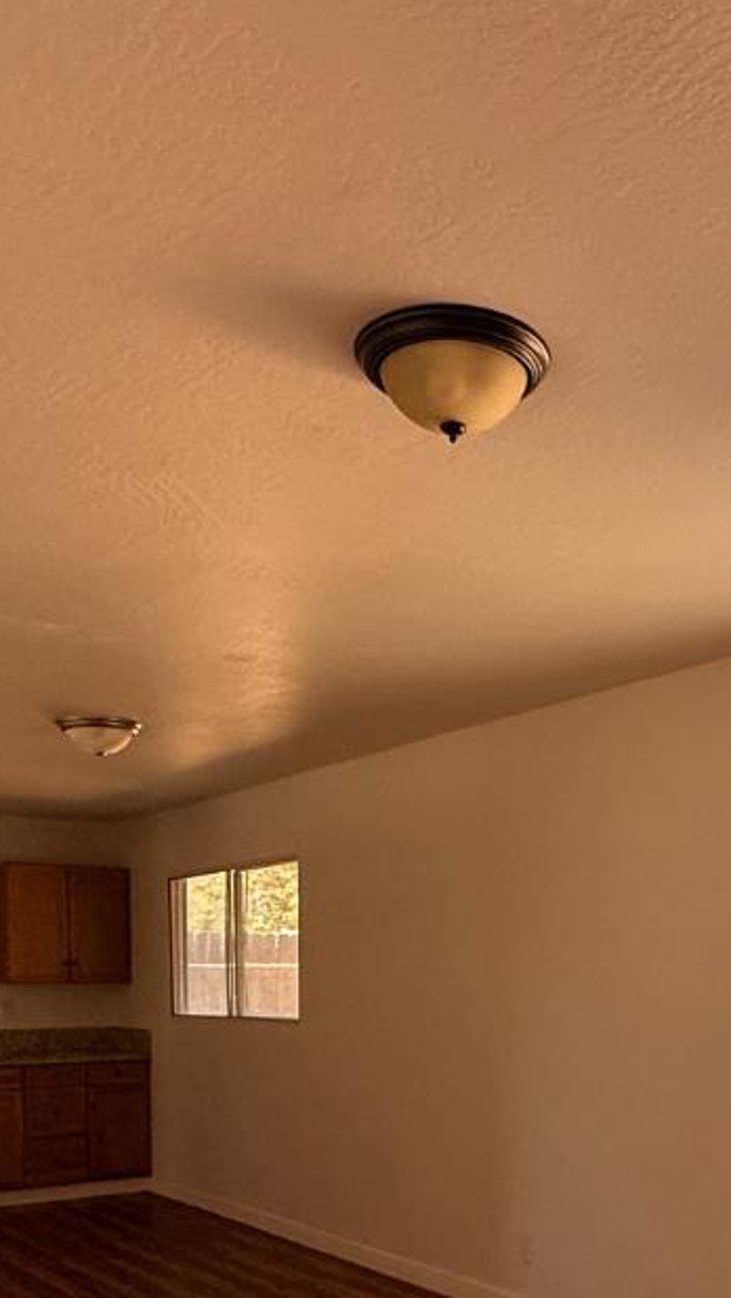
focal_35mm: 37
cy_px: 1034
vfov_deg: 50.8
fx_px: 1274
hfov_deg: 31.2
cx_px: 590
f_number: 2.2
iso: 64
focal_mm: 2.22
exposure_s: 1/99
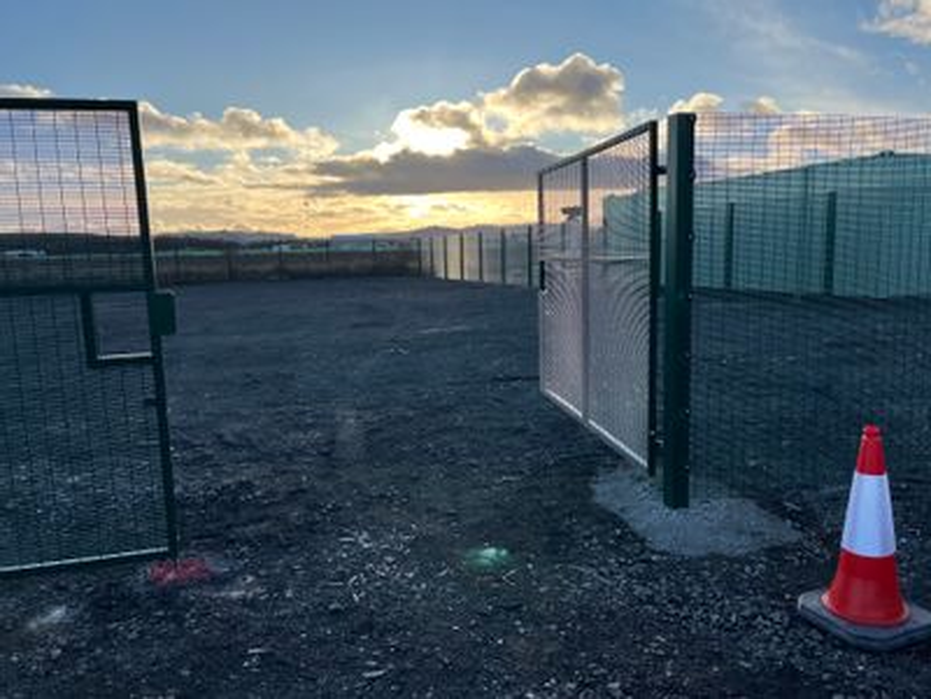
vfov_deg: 53.1
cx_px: 466
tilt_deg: -5.6
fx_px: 699
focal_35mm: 26
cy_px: 350
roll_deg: +3.2
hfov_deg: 67.3
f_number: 1.6
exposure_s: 1/2179
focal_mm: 5.1
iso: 50
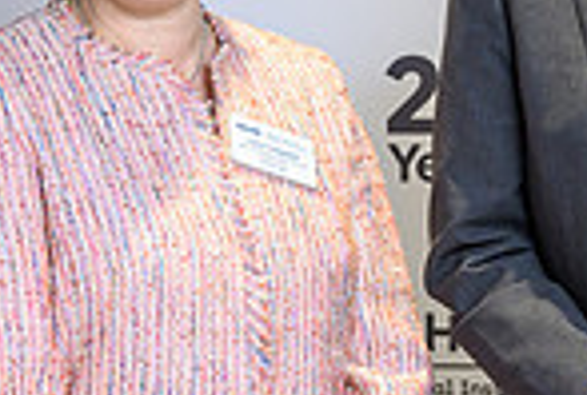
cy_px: 55
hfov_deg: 12.0
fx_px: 2682
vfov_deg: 8.4
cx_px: 814
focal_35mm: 164
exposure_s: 1/200
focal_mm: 38
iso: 1250
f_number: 4.5
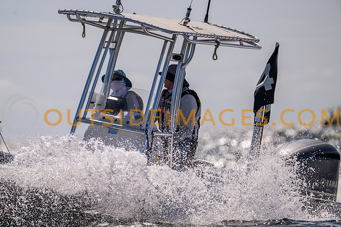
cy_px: 114
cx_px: 170
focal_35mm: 400
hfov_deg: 5.2
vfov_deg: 3.4
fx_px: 3790
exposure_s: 1/6400
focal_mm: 400
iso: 200
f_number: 4.5
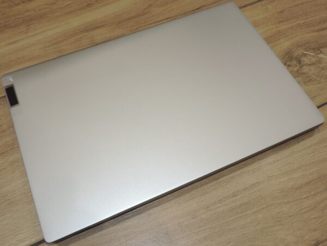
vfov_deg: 57.0
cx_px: 164
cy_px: 123
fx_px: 227
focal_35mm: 24
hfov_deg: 71.5
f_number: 3.3
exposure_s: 1/8
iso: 80
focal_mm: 4.3
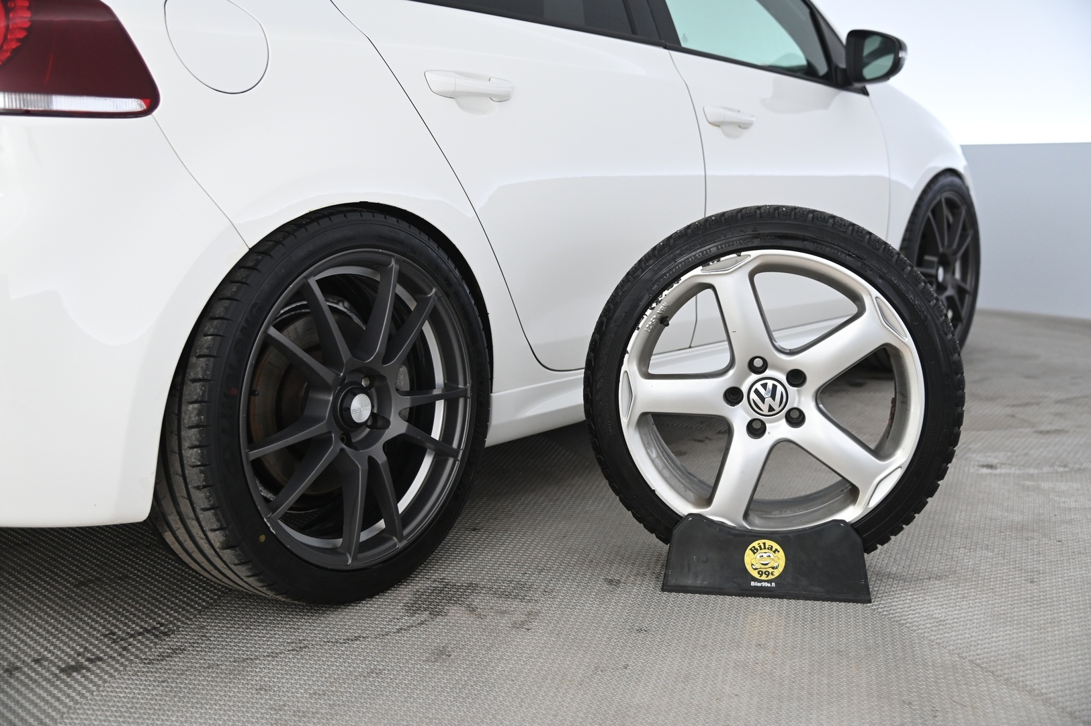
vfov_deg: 30.5
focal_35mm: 44
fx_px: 1332
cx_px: 546
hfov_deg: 44.5
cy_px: 363
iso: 2000
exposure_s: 1/80
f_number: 4
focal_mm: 44
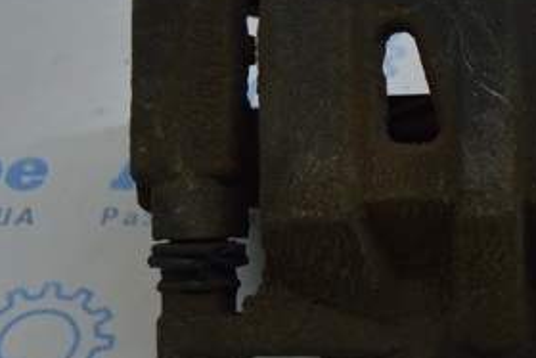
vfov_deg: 15.4
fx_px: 1326
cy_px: 166
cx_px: 517
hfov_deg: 22.1
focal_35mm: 89
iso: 400
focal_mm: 26
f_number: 4
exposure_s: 1/200
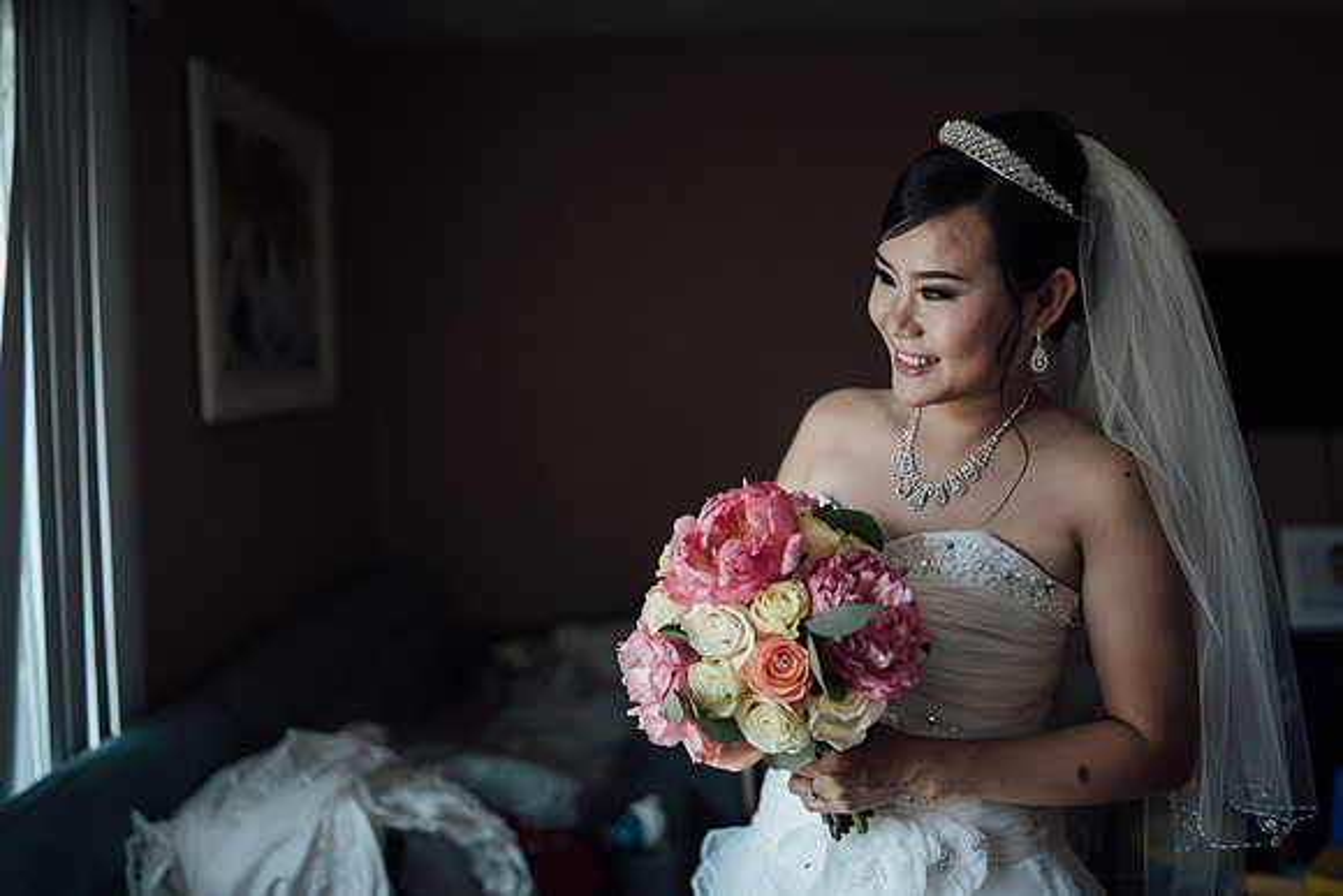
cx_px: 672
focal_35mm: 35
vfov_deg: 37.9
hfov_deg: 54.4
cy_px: 448
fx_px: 1306
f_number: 1.4
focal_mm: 35
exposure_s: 1/800
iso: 320
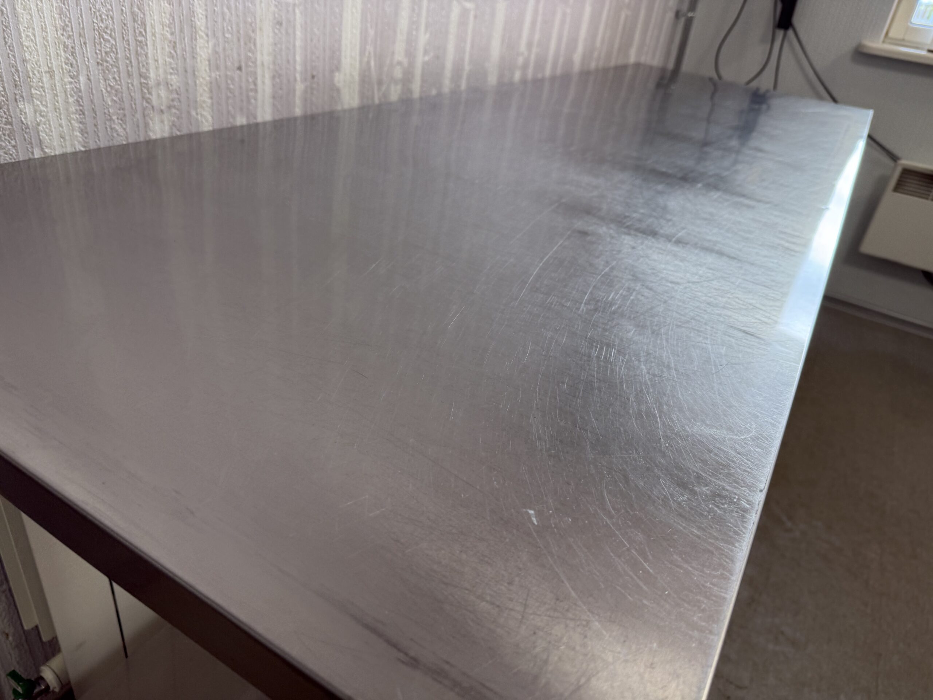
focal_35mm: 24
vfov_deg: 56.8
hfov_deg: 71.6
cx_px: 466
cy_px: 350
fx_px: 647
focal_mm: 6.76
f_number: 1.78
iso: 125
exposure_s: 1/100
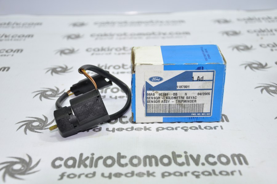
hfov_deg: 35.1
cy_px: 92
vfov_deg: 23.7
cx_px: 138
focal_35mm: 57
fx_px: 438
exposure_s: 1/25
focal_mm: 38
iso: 200
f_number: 4.5
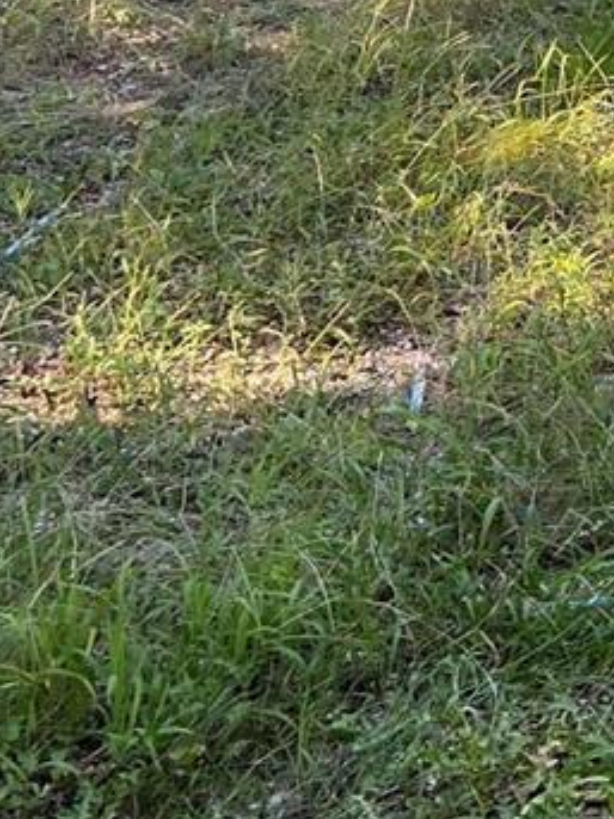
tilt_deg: -4.5
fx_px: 2153
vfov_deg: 19.8
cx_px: 980
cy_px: -253
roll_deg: -1.3
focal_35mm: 91
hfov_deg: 14.8
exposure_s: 1/209
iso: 50
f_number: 1.5
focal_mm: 5.7
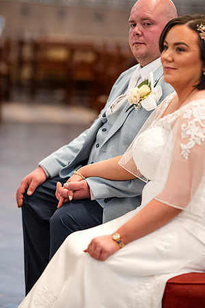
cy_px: 154
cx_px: 102
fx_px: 1085
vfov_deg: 16.1
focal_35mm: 127
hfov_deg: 10.8
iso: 3200
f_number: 1.4
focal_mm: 85
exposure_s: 1/500
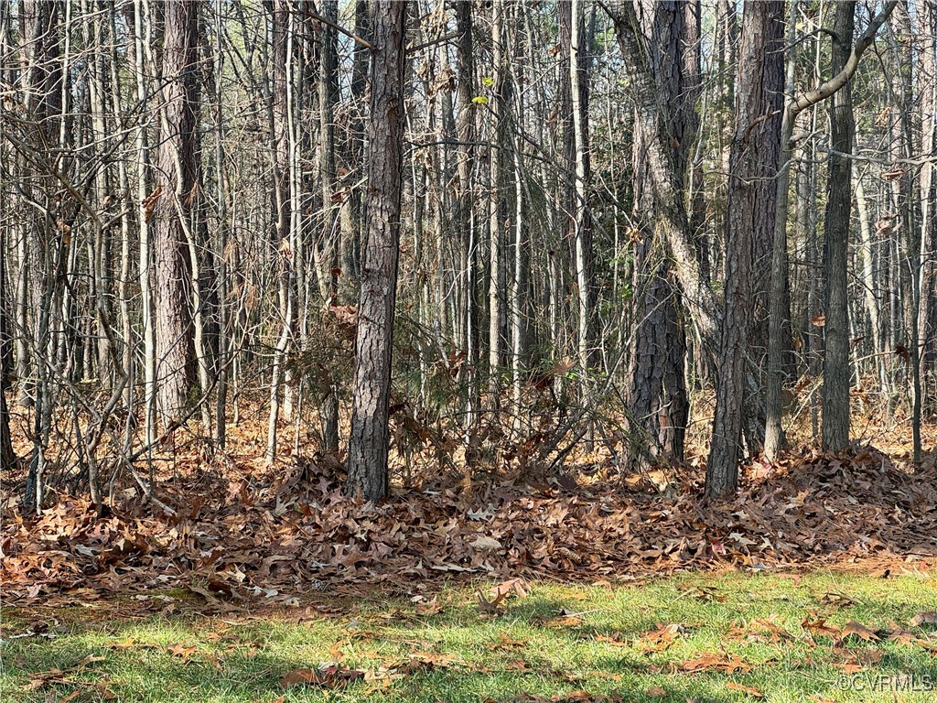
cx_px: 468
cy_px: 352
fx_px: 2084
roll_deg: +0.5
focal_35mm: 77
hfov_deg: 25.3
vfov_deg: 19.1
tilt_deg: -1.3
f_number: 2.8
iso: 32
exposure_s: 1/99
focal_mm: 9
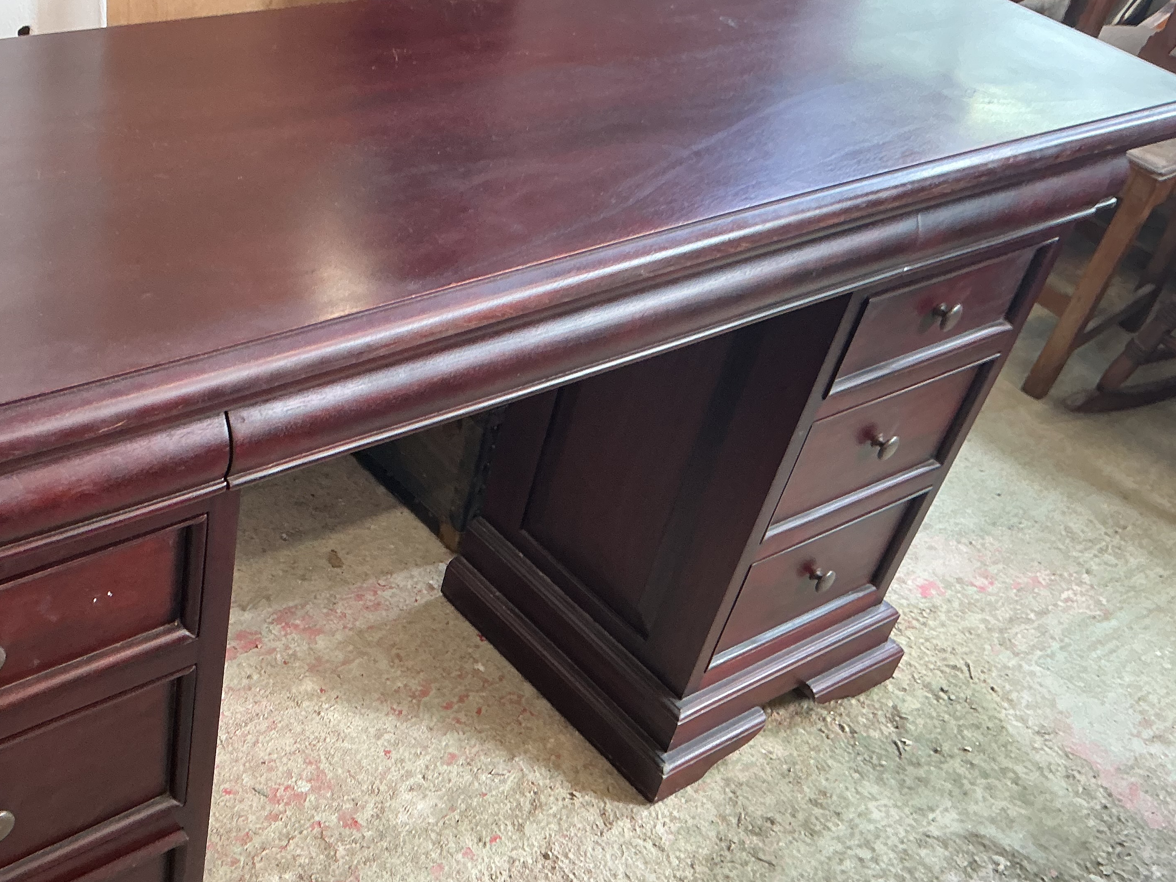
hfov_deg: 45.0
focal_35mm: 41
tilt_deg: -40.3
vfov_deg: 35.0
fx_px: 1393
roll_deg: -8.8
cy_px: 548
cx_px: 378
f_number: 1.8
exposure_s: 1/50
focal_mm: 3
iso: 80
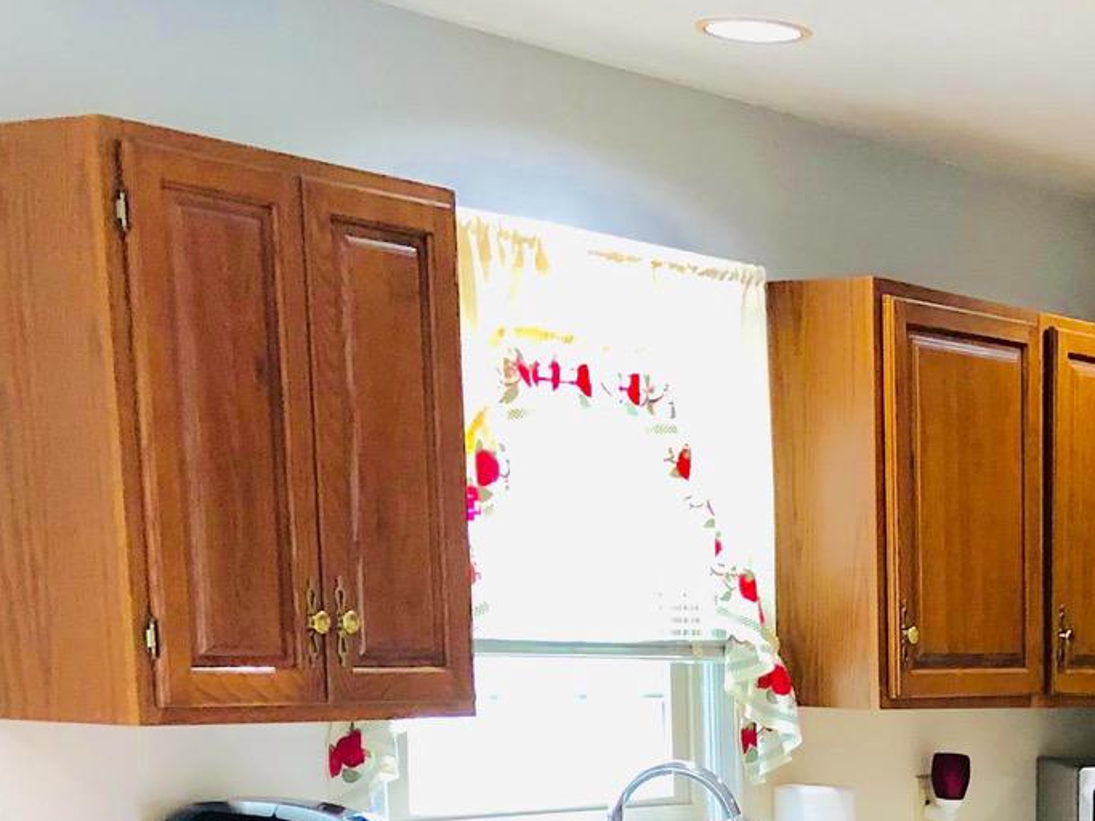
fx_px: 2657
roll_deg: -1.2
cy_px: 1191
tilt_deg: -13.0
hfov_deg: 21.3
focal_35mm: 84
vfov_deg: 16.2
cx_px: 1382
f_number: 1.8
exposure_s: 1/15
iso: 64
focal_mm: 3.99
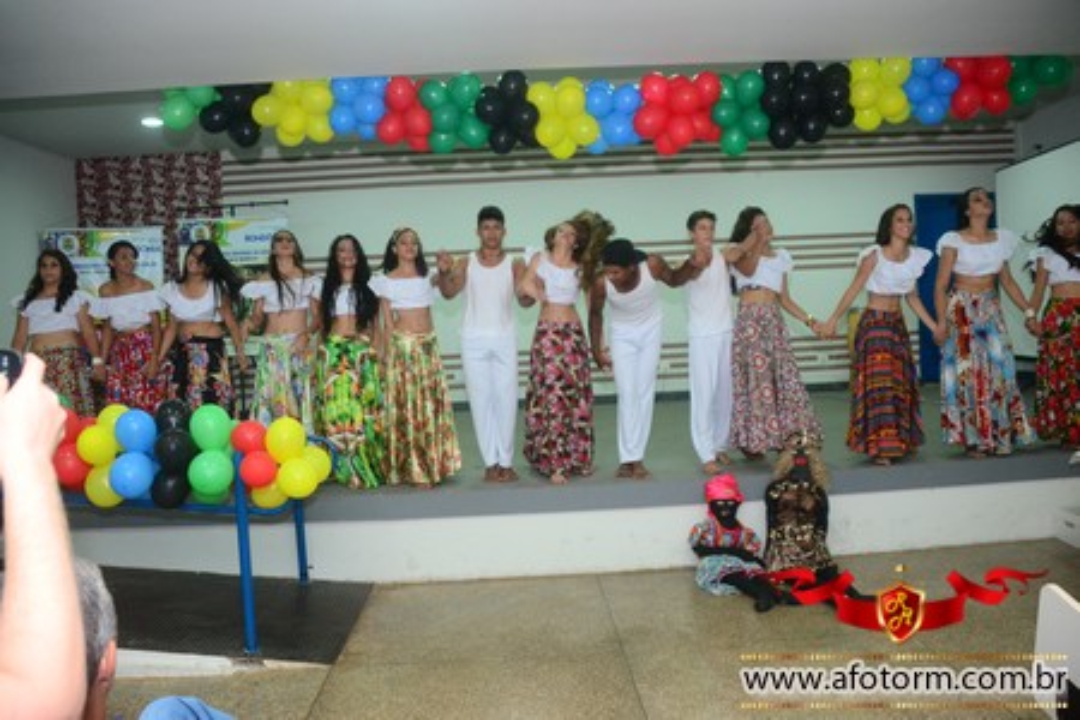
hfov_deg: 61.9
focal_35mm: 30
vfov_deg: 43.6
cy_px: 360
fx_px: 900
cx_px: 540
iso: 1600
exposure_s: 1/160
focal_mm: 20
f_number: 3.5
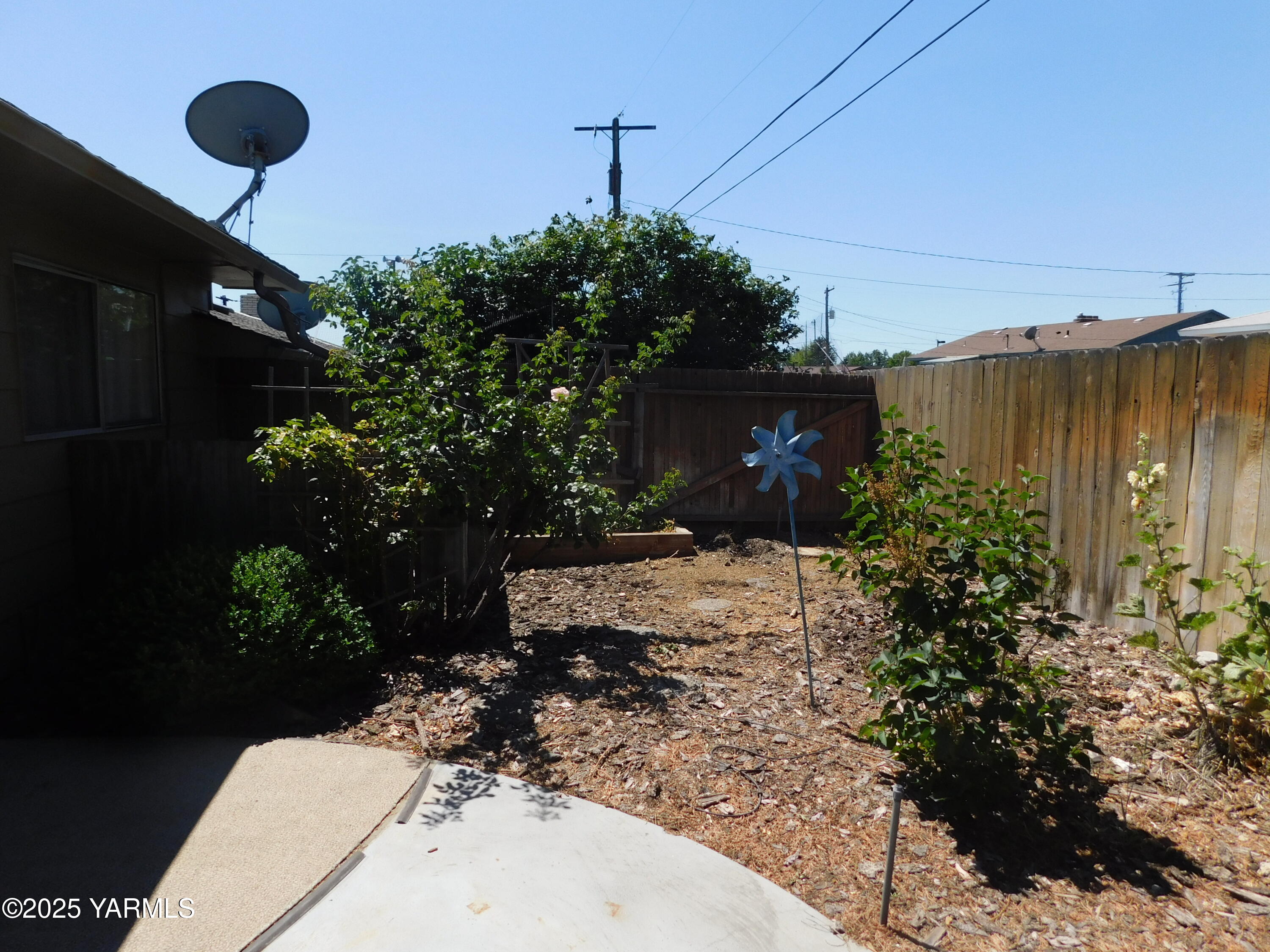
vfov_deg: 58.9
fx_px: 844
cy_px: 476
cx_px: 635
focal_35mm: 23
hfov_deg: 73.9
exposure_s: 1/400
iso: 125
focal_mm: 4
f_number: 6
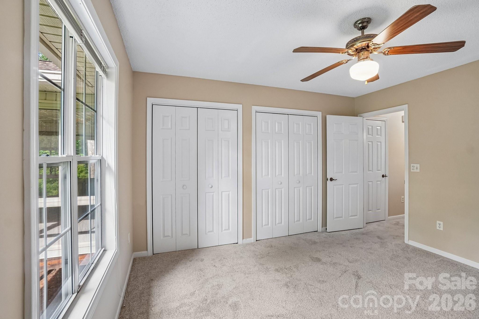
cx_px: 240
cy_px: 160
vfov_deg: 77.3
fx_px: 200
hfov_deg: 100.4
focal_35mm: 15
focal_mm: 10
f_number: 8
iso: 400
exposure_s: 1/15
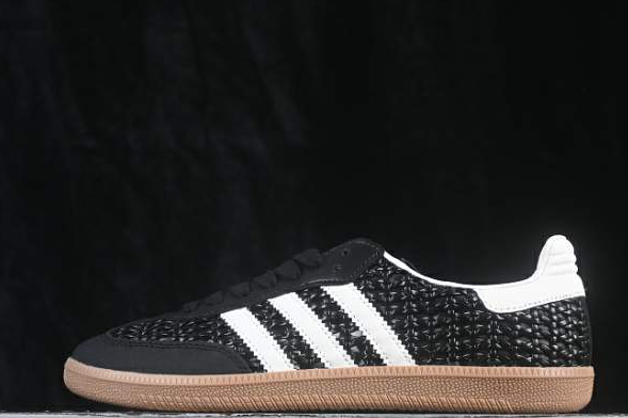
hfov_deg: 21.9
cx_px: 332
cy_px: 253
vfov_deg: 14.7
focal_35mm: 93
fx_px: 1621
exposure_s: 1/60
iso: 160
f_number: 6.3
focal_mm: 50
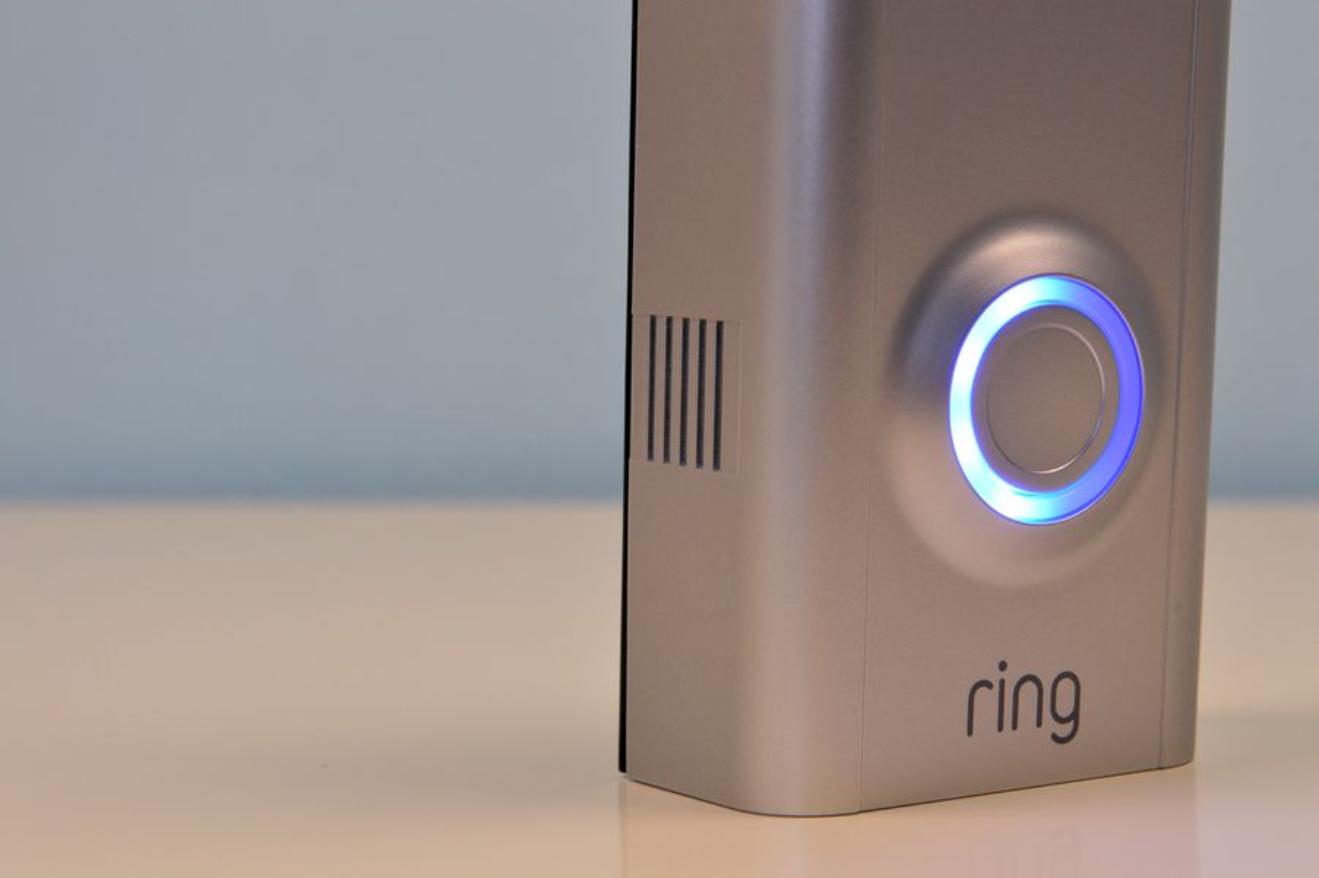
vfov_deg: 23.7
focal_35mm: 57
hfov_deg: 35.1
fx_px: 2087
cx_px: 660
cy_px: 439
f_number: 10
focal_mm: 38
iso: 800
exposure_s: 1/25
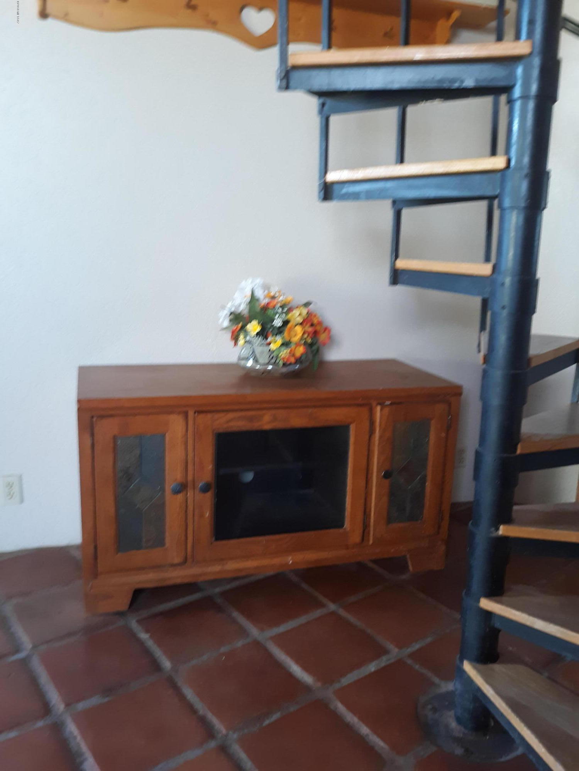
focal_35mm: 28
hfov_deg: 49.7
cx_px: 290
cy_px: 386
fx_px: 624
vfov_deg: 63.4
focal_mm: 3.7
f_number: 1.7
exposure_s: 1/24
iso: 200
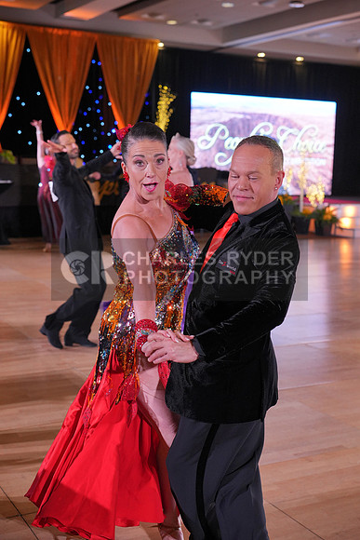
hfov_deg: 27.0
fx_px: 749
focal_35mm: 50
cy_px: 270
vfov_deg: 39.6
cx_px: 180
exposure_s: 1/400
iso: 2000
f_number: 4
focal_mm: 50
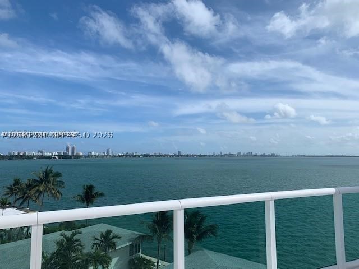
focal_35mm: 26
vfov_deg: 53.1
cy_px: 134
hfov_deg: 67.3
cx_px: 180
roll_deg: +0.0
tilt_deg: +3.8
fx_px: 270
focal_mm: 4.25
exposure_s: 1/4464
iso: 25
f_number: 1.8
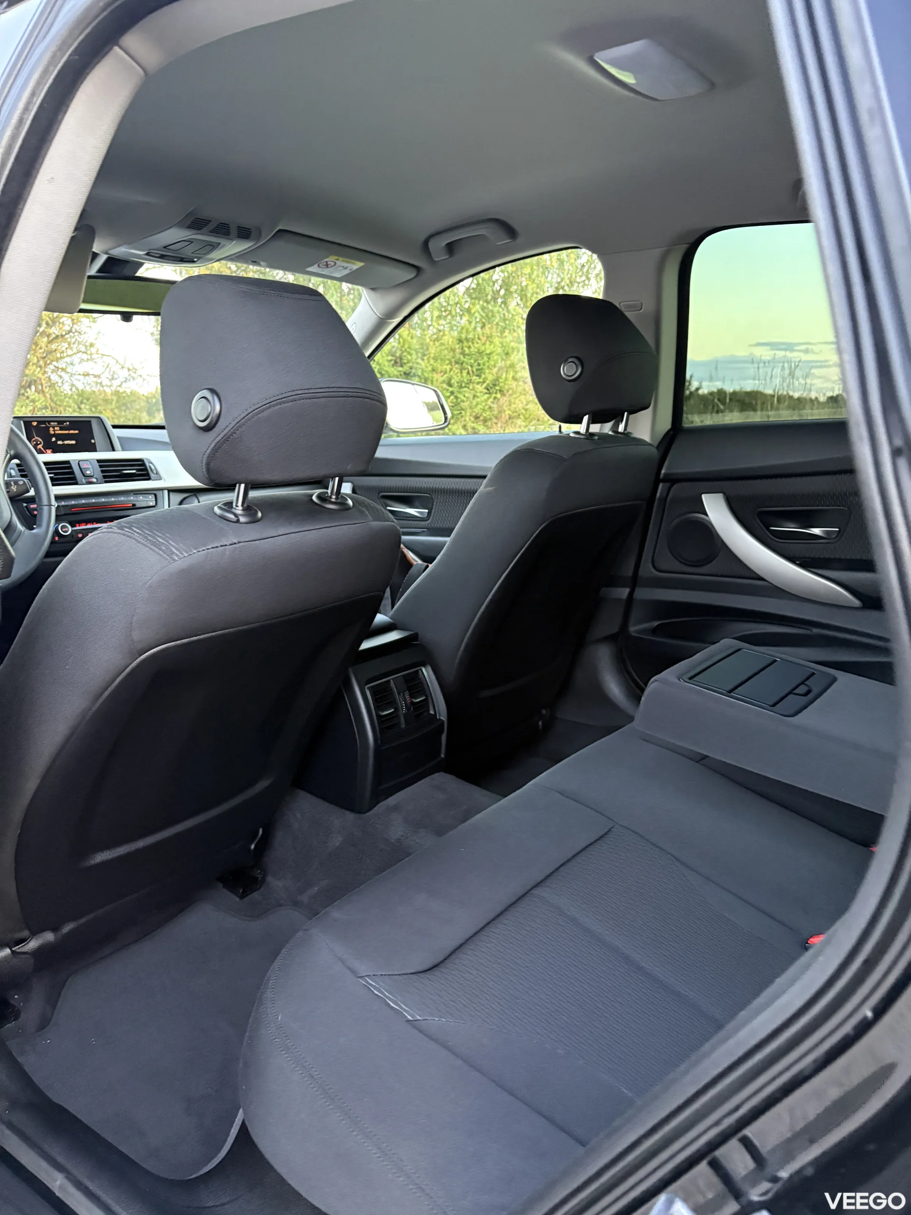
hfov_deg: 53.1
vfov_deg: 67.3
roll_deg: -0.1
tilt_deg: -11.7
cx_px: 456
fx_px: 912
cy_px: 608
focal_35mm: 26
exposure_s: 1/30
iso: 640
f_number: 1.6
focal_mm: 5.96
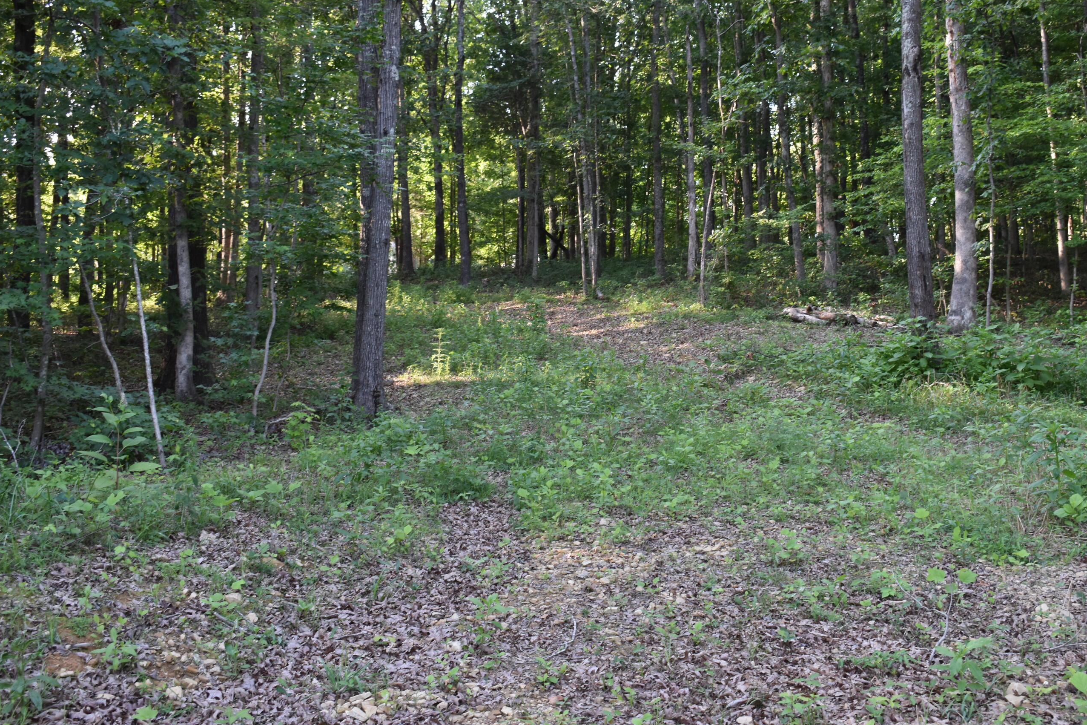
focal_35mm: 48
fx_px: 1437
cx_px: 602
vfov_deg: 28.3
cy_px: 319
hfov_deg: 41.4
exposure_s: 1/60
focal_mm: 27
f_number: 5.6
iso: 450
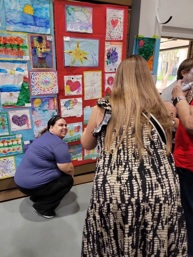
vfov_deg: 63.2
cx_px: 84
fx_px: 208
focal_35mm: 28
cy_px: 147
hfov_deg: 49.6
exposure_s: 1/120
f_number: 1.8
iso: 160
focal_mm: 6.7
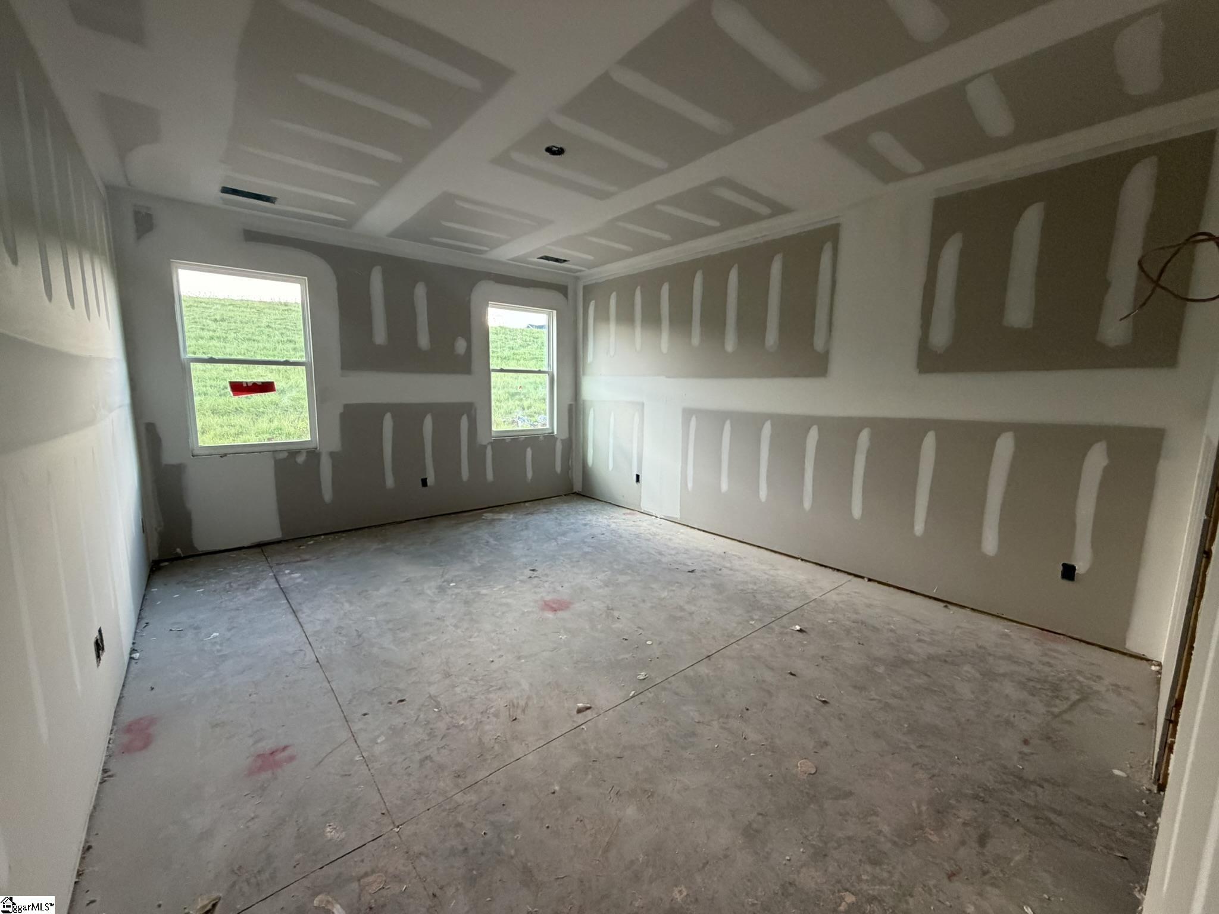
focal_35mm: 14
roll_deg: -0.7
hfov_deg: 102.1
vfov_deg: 85.7
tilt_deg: -9.3
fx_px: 493
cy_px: 457
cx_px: 610
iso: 320
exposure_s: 1/73
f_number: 2.2
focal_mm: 2.22
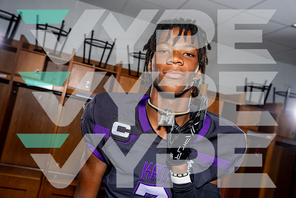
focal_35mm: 38
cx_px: 148
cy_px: 99
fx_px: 313
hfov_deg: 50.7
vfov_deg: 35.1
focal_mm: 38
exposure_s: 1/250
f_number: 5.6
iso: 100
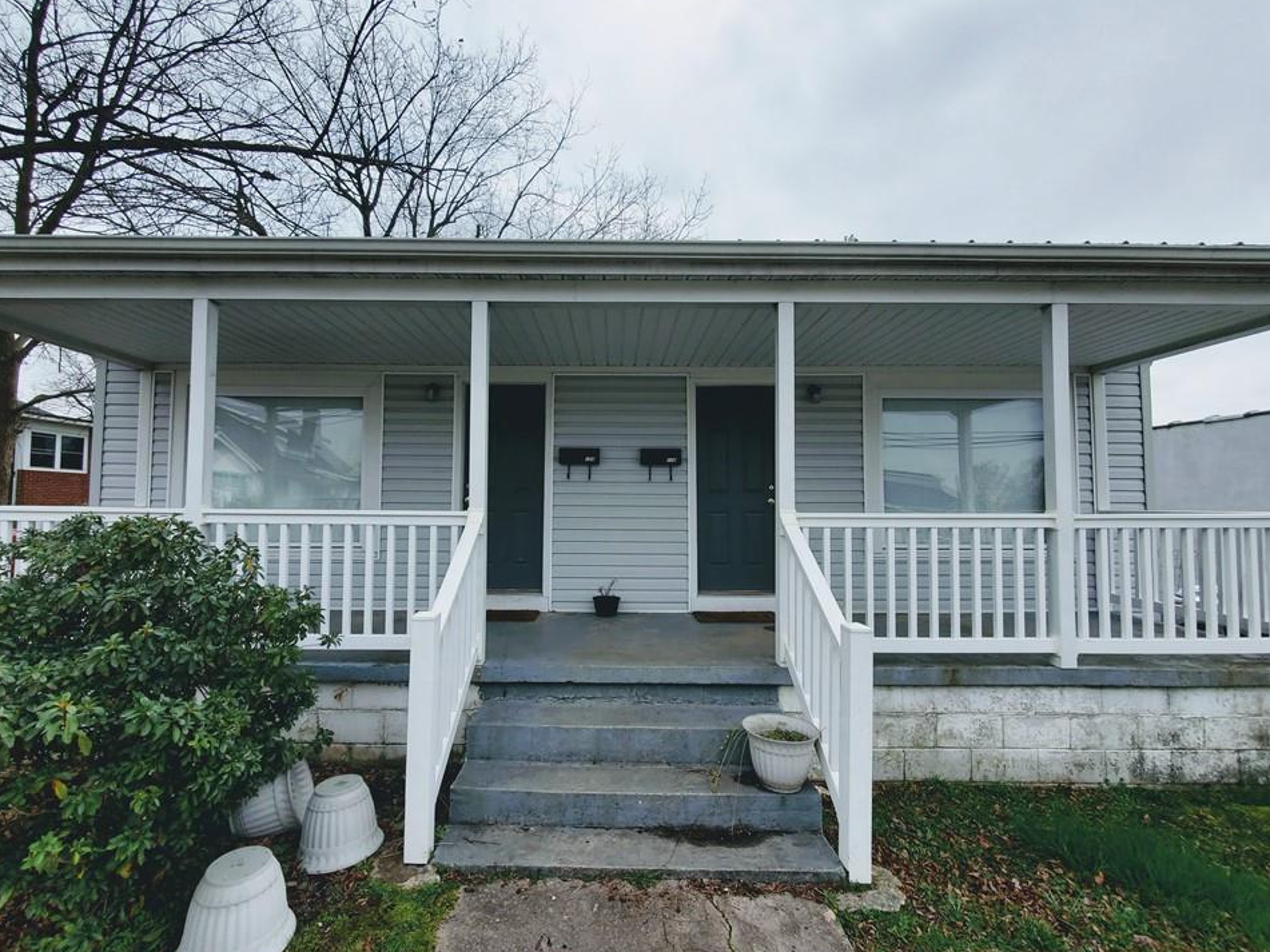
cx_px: 614
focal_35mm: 14
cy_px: 473
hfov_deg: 102.0
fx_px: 514
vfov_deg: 85.7
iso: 50
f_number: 2.2
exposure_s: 1/1632
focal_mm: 1.8
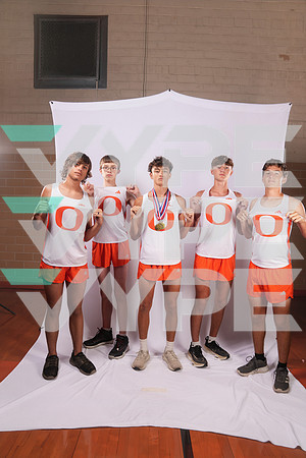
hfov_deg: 53.1
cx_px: 153
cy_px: 229
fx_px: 306
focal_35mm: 24
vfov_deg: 73.7
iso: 100
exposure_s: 1/200
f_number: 5
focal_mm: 24
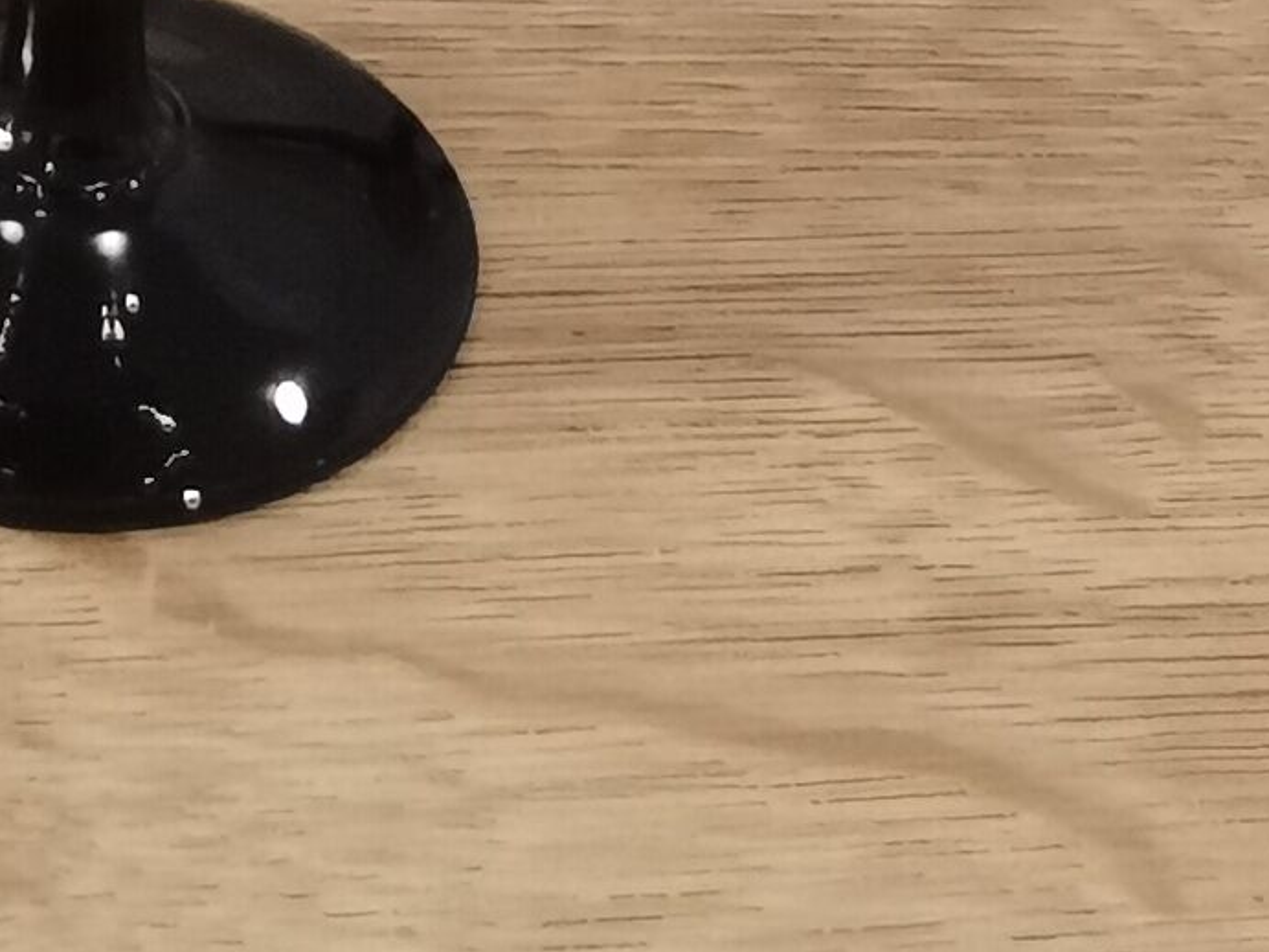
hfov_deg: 7.5
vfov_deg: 5.4
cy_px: -1750
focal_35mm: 261
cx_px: -632
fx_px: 9566
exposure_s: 1/100
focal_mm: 6.71
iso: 125
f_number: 1.9
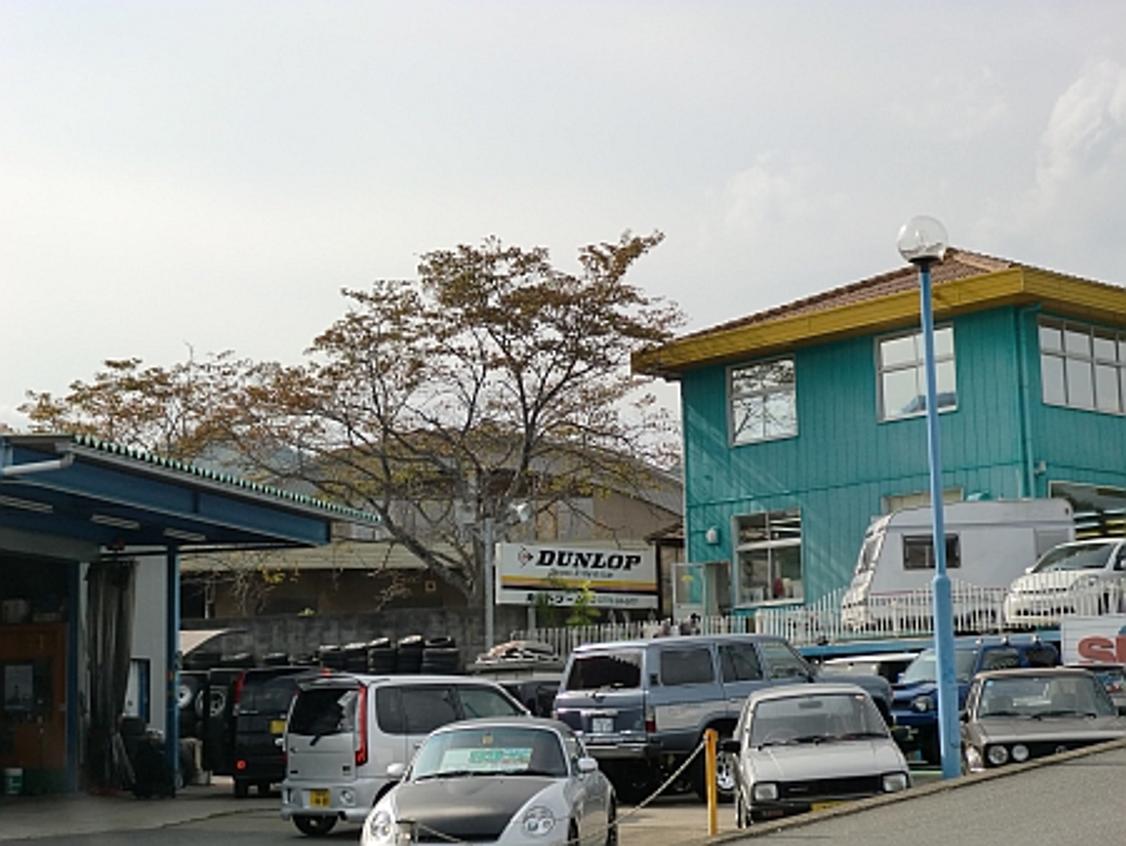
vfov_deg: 24.0
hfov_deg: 31.7
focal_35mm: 61
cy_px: 423
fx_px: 1985
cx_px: 563
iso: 64
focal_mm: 11.2
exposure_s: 1/1000
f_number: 4.2
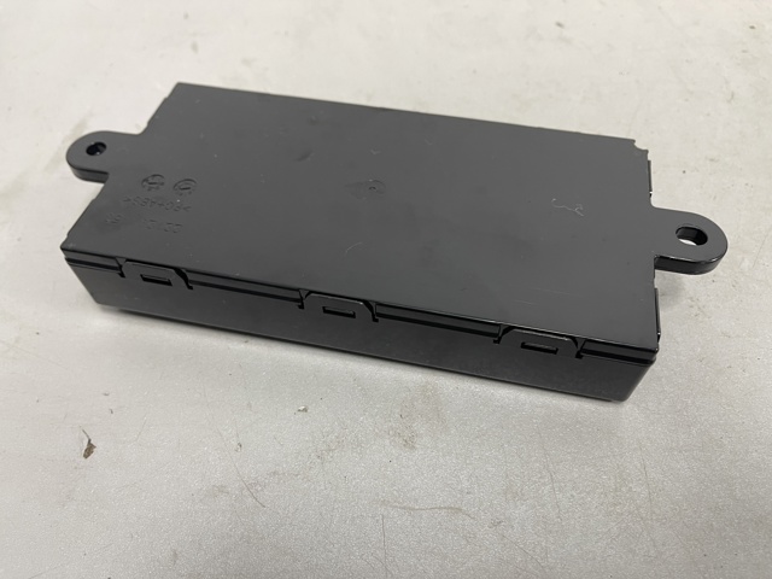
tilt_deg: -52.2
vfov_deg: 54.9
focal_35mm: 25
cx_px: 386
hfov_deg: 69.4
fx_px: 558
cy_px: 290
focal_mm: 5.1
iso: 100
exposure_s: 1/50
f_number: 1.6
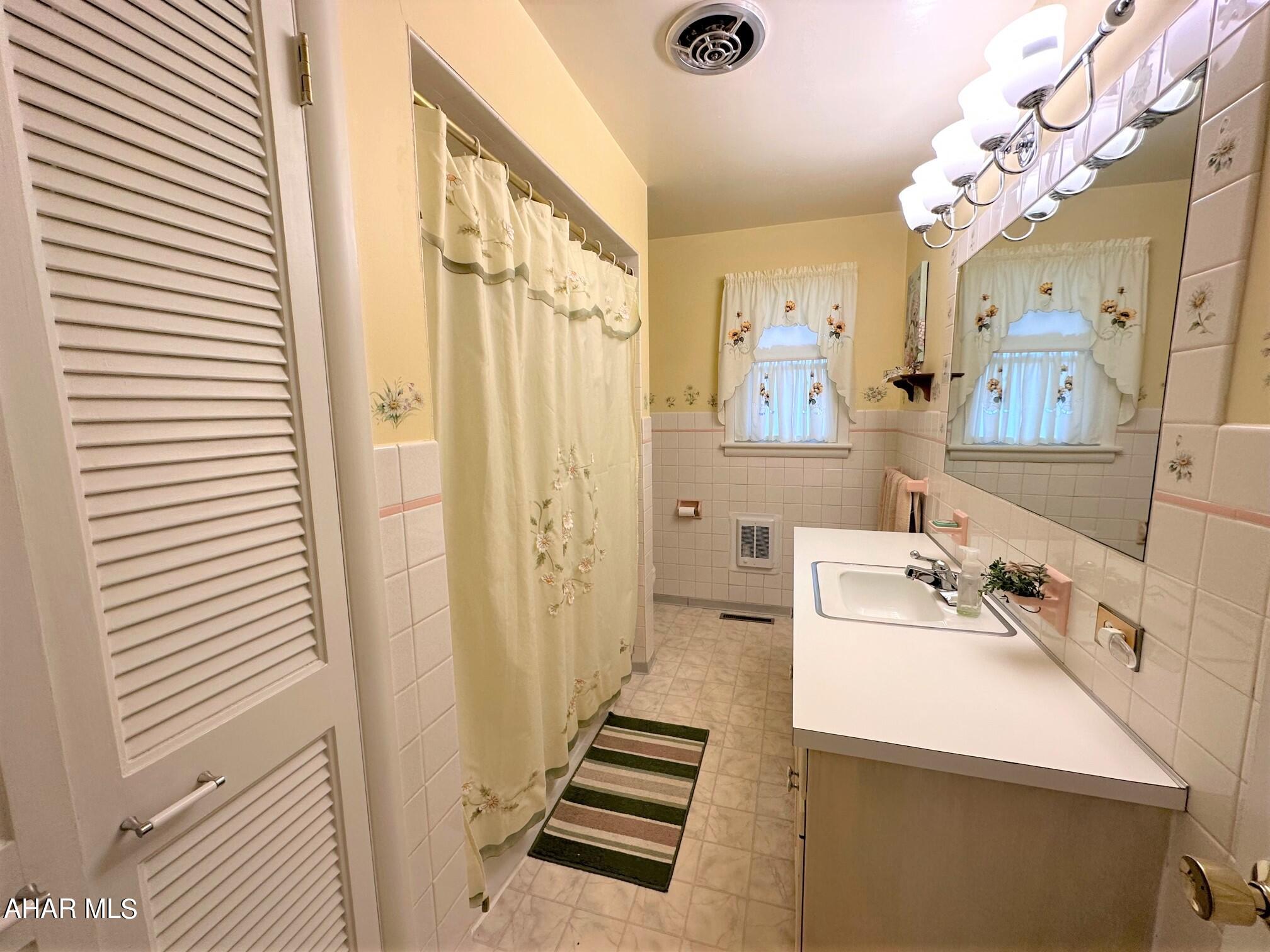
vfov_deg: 85.7
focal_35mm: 14
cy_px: 476
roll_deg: +0.9
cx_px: 635
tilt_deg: -8.4
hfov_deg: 102.1
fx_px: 514
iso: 160
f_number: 2.2
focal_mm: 2.22
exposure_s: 1/120
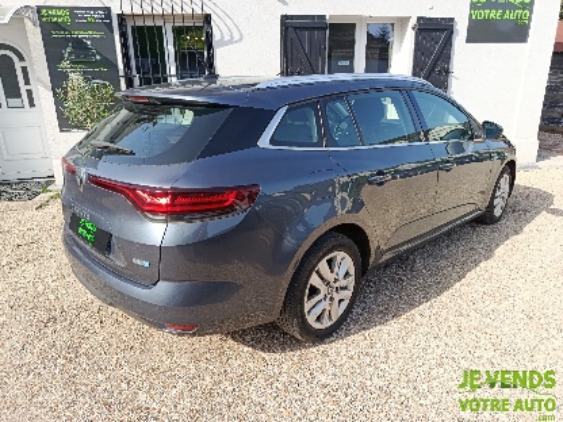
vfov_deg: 56.8
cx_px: 282
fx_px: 390
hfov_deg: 71.6
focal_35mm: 24
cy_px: 211
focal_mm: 5.24
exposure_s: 1/180
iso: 50
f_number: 1.7
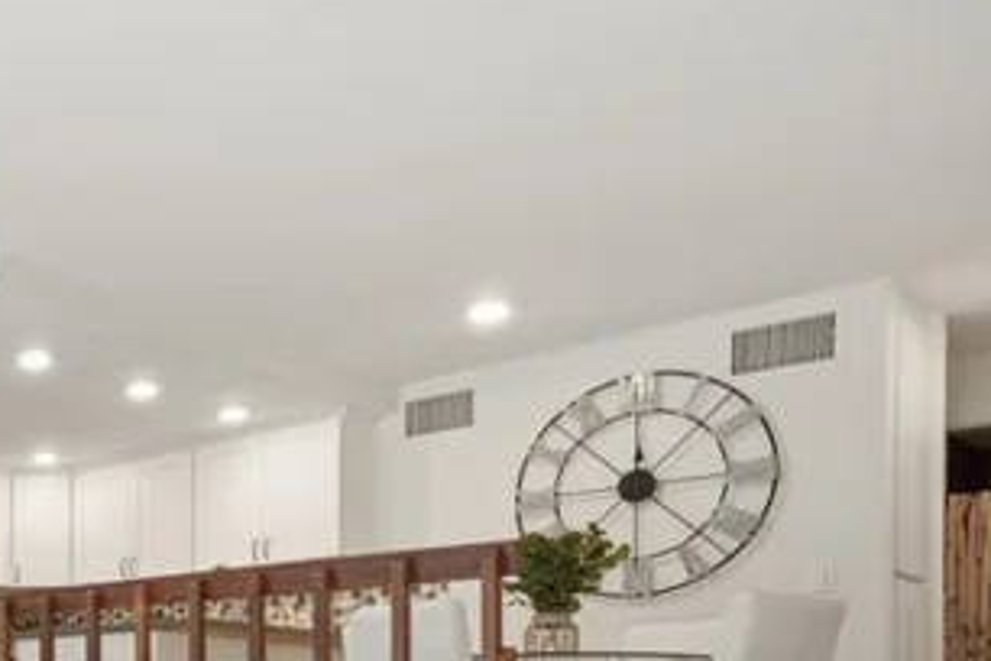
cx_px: -235
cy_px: 739
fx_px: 1211
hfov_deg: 34.4
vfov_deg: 27.7
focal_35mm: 44
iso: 250
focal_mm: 16
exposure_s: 1/200
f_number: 9
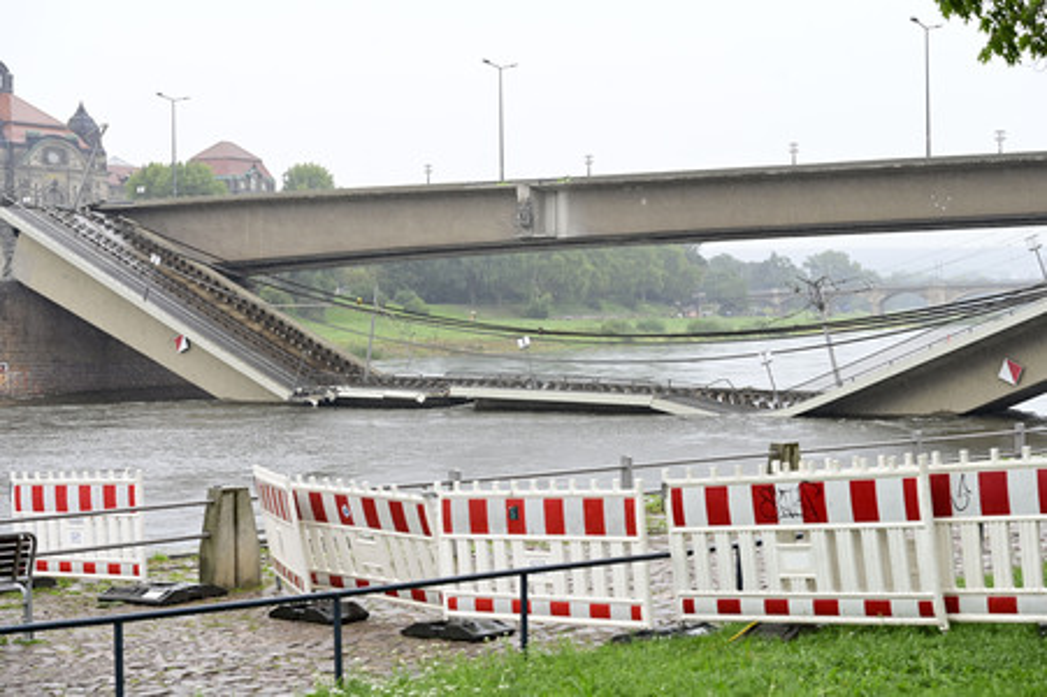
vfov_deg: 19.4
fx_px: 2034
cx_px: 524
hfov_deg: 28.9
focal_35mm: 70
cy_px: 348
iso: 500
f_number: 6.3
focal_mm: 70
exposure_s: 1/200
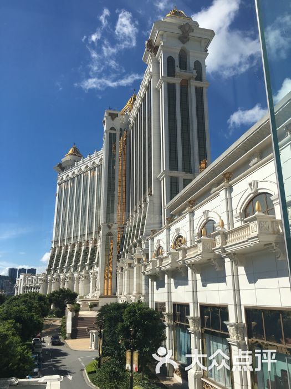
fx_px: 325
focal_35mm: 29
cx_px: 146
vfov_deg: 61.7
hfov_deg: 48.2
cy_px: 194
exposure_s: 1/2564
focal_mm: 4.15
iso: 25
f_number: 2.2
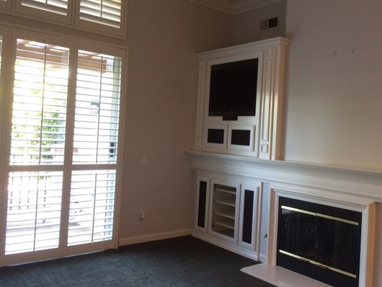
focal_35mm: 35
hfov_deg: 52.3
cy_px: 135
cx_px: 228
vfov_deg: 40.7
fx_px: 386
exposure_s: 1/30
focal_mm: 4.15
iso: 80
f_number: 2.2
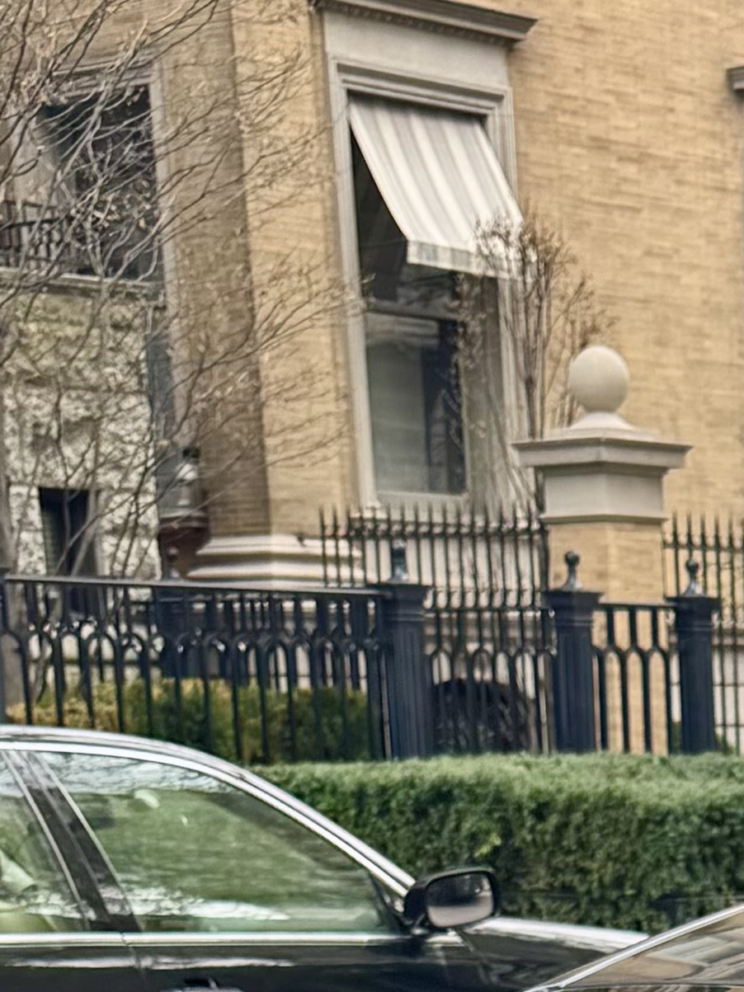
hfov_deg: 12.4
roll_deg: -0.5
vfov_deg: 14.5
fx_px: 3268
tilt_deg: -19.8
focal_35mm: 114
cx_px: 1105
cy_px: 1948
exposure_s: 1/491
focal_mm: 6.76
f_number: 1.78
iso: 80
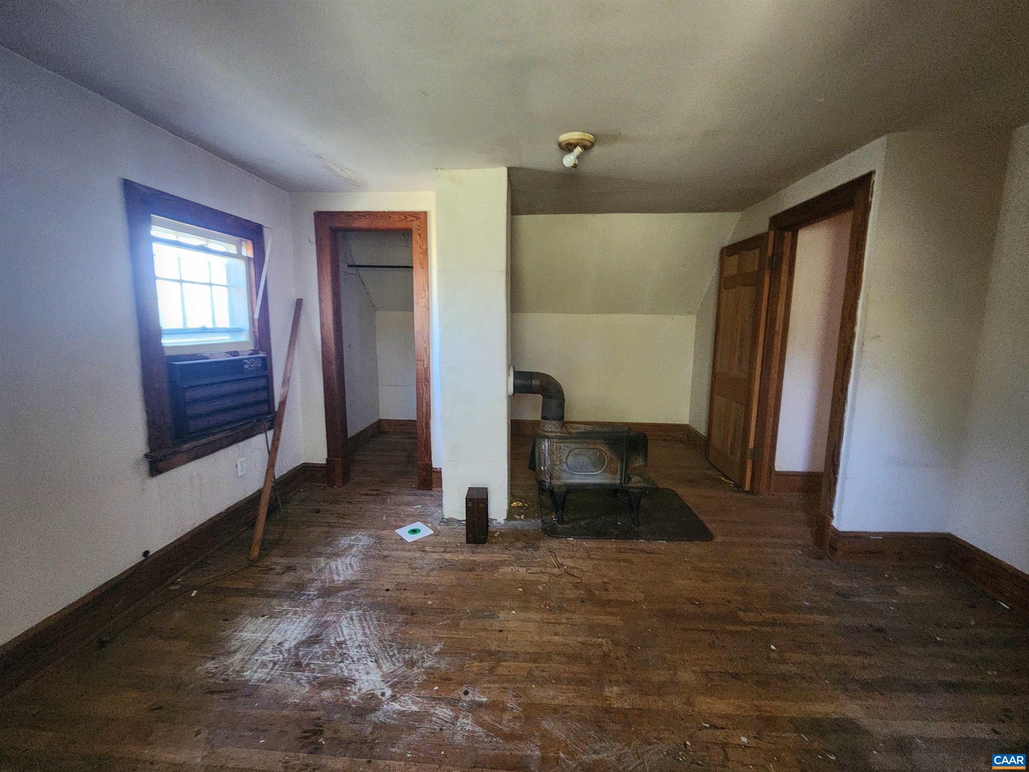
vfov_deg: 89.9
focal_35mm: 13
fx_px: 386
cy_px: 386
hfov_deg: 106.2
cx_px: 514
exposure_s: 1/24
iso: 640
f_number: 2.2
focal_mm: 2.2
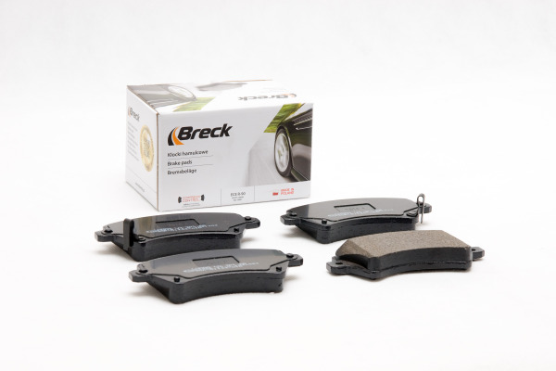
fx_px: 1390
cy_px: 186
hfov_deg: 22.6
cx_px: 278
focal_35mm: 90
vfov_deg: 15.2
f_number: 11
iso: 100
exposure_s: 1/200
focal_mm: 60
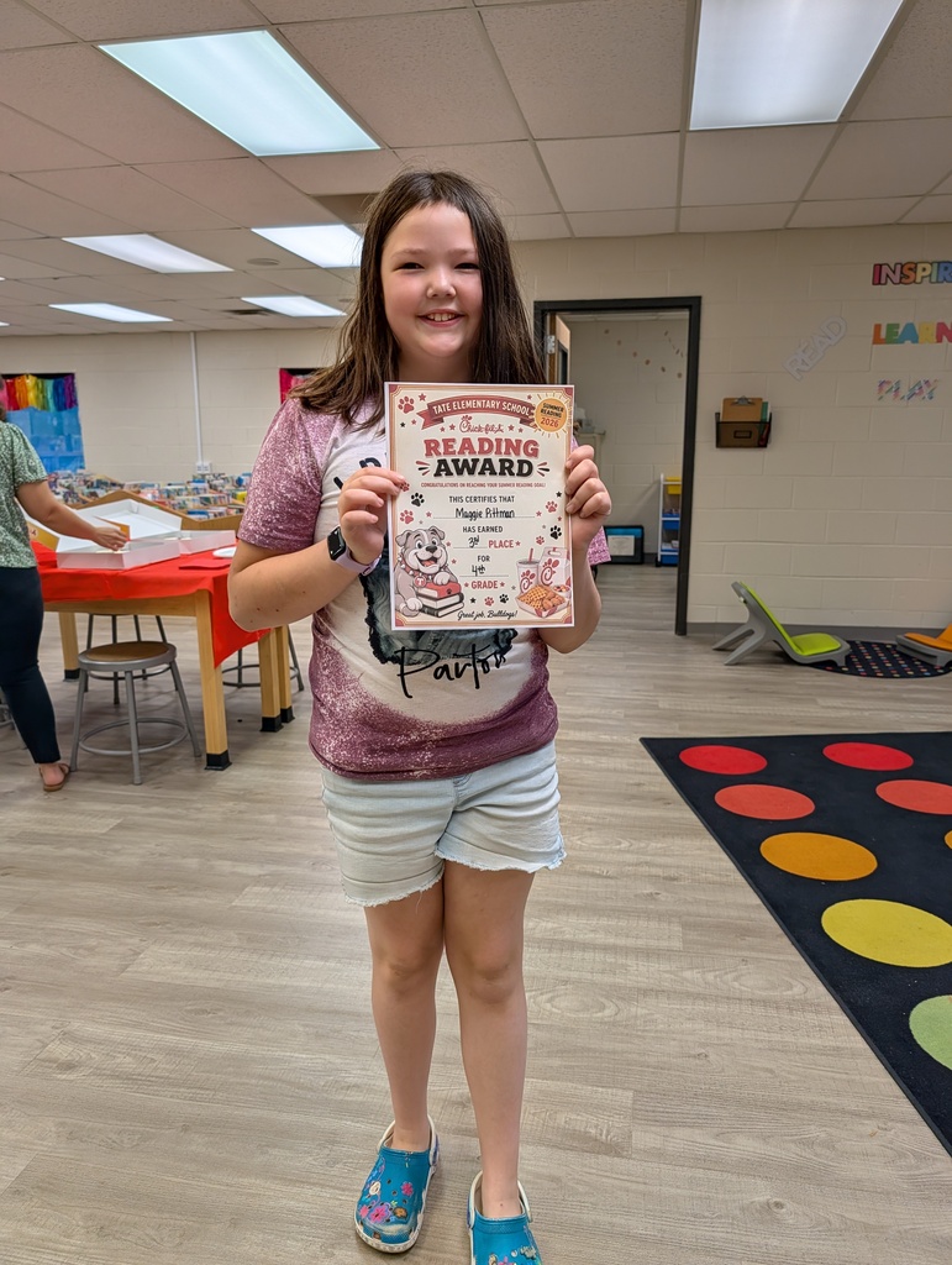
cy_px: 632
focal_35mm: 24
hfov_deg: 56.9
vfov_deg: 71.5
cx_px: 476
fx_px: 878
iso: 38
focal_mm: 6.9
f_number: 1.68
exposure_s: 1/120
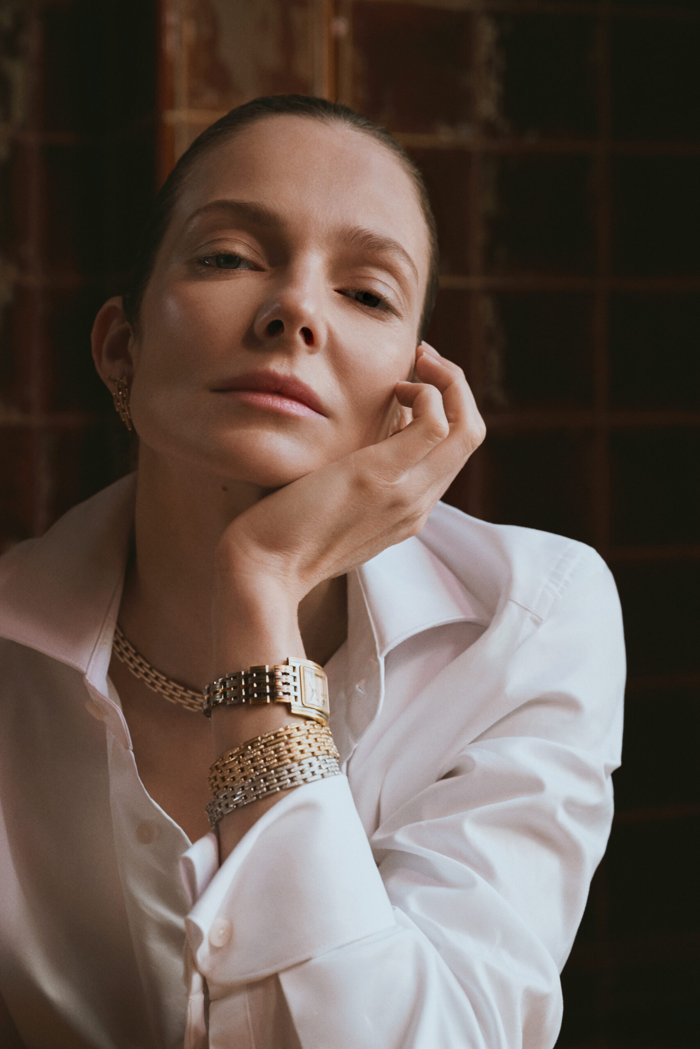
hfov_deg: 19.5
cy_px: 524
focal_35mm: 70
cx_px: 350
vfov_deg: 28.8
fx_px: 2041
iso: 1600
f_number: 5.6
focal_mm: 70
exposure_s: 1/160
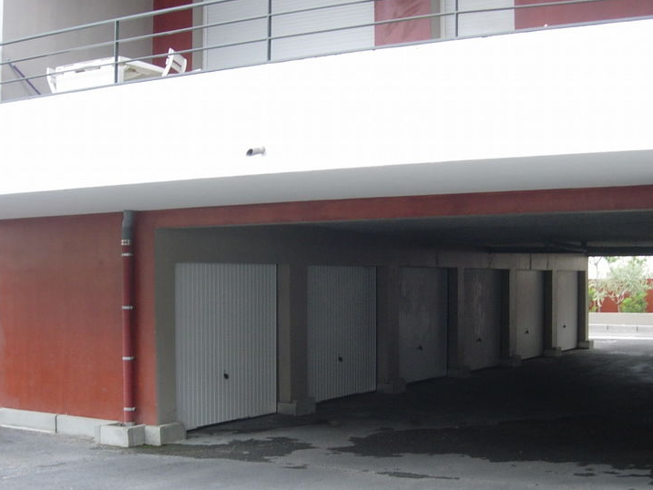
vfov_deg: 27.4
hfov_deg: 36.0
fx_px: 1000
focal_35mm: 53
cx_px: 388
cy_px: 318
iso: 64
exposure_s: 1/222
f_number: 2.8
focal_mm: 7.8
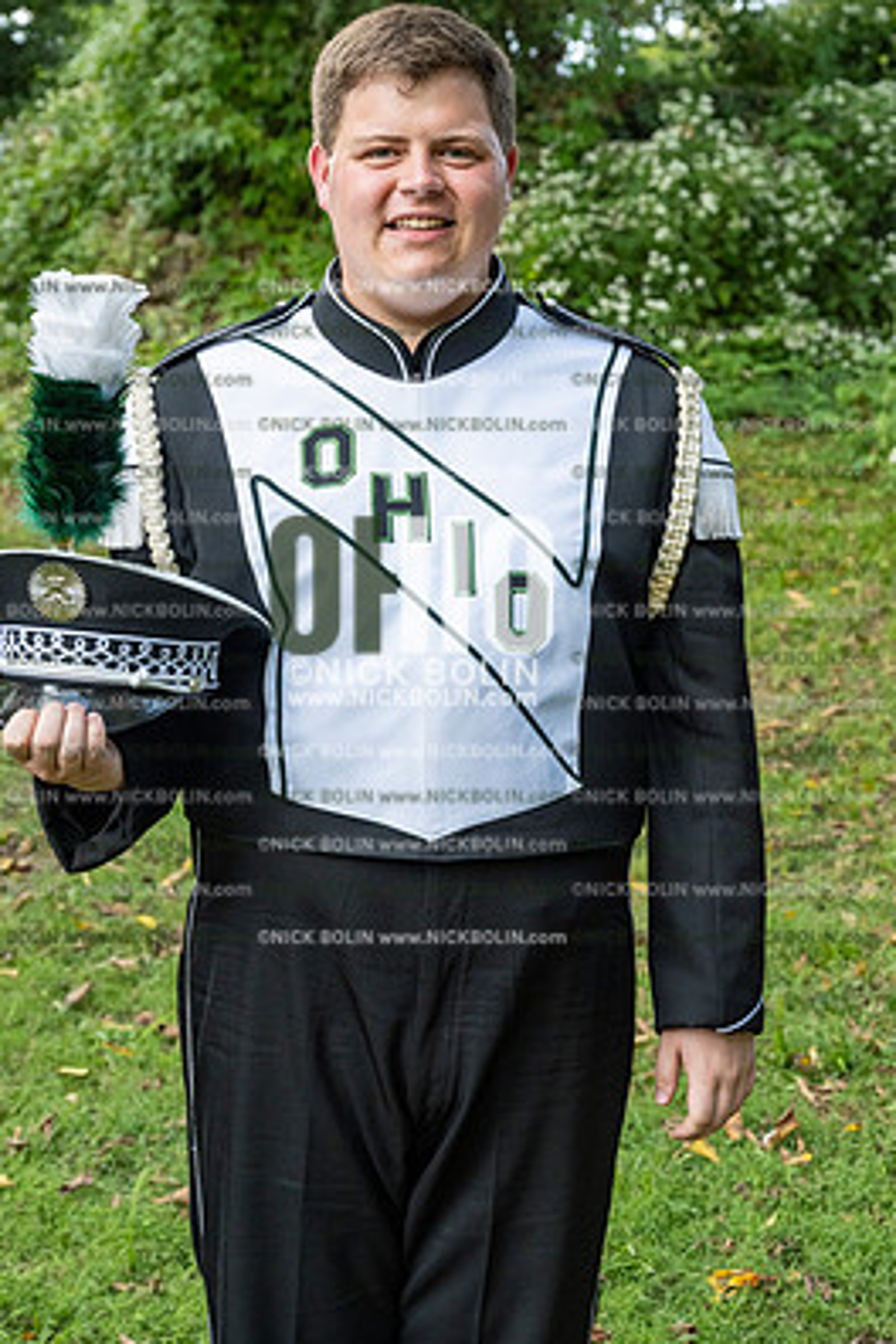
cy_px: 611
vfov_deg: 34.5
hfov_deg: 23.4
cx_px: 411
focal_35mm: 58
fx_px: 2165
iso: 1000
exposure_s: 1/640
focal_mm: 51
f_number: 5.6
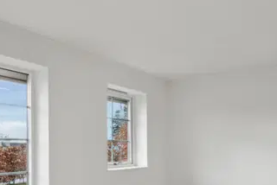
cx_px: 131
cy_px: 149
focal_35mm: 40
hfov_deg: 48.4
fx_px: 308
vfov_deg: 32.5
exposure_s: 1/50
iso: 1600
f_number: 11
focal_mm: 20
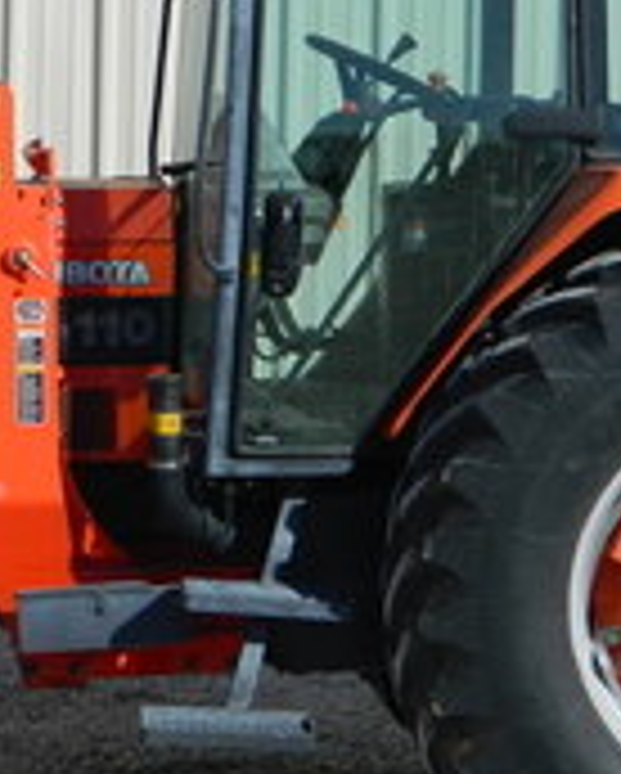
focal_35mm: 176
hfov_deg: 8.7
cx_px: -76
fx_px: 4036
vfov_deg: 10.9
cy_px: 284
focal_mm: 10.2
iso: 80
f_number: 10.7
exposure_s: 1/200
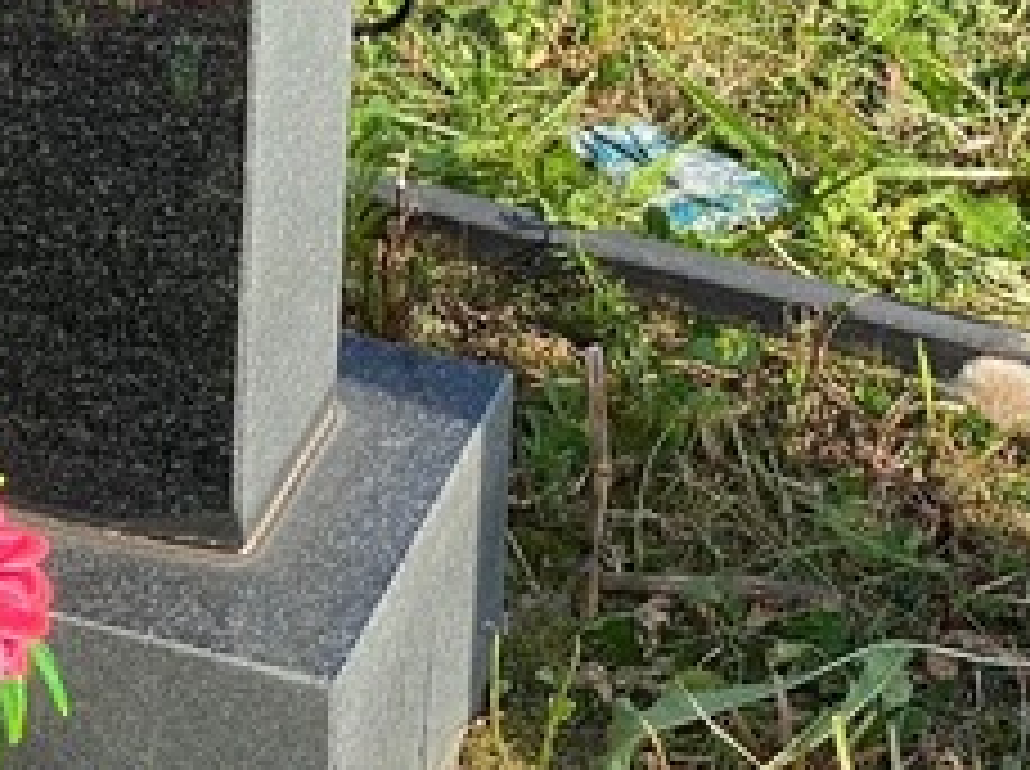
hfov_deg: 10.7
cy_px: -482
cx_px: -198
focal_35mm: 182
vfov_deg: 7.9
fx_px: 5407
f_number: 2
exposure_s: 1/521
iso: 20
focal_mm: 6
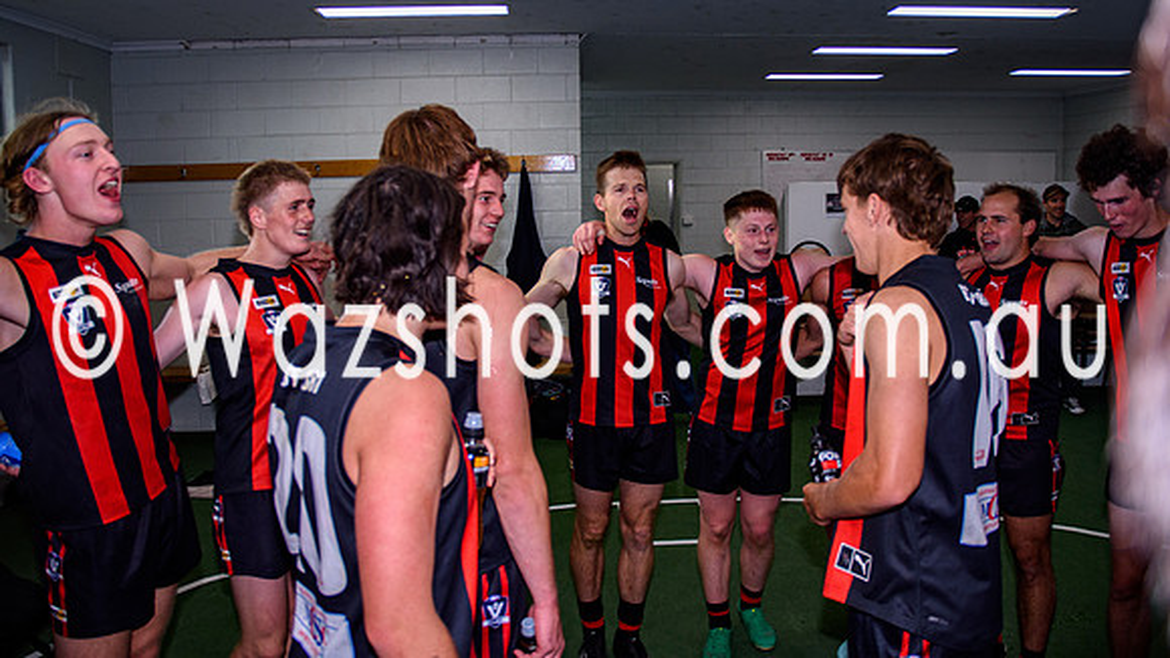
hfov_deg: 65.8
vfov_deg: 39.9
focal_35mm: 29
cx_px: 596
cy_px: 282
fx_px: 904
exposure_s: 1/160
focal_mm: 16
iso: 400
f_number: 2.8
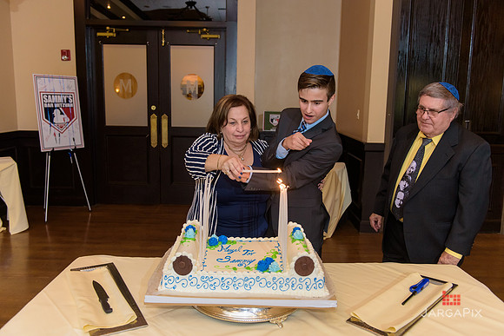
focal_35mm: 31
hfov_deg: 60.3
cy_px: 168
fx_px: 434
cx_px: 252
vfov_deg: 42.3
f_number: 3.2
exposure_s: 1/125
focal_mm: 31
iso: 1600
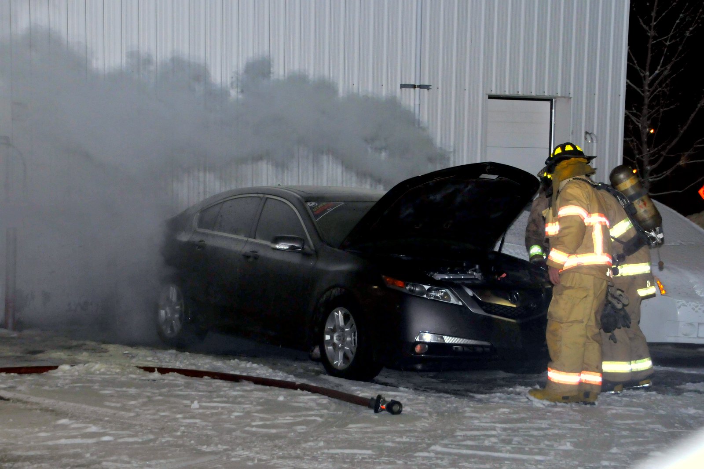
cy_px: 234
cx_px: 352
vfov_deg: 17.5
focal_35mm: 78
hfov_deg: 26.0
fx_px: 1525
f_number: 7.1
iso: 800
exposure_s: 1/60
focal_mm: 52
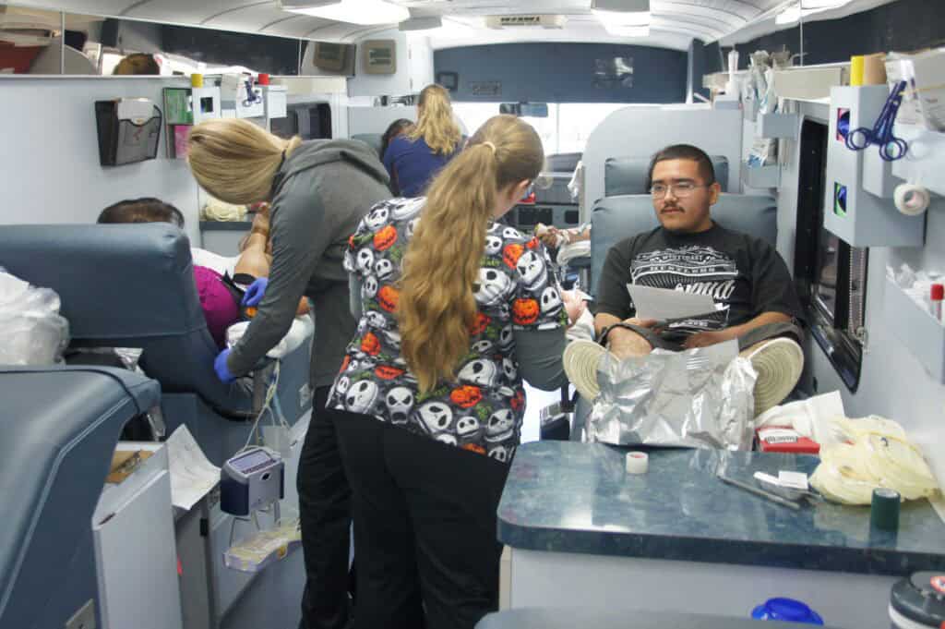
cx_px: 472
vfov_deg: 31.8
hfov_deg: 46.4
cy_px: 314
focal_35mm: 42
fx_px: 1102
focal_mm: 28
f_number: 4.5
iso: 320
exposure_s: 1/50
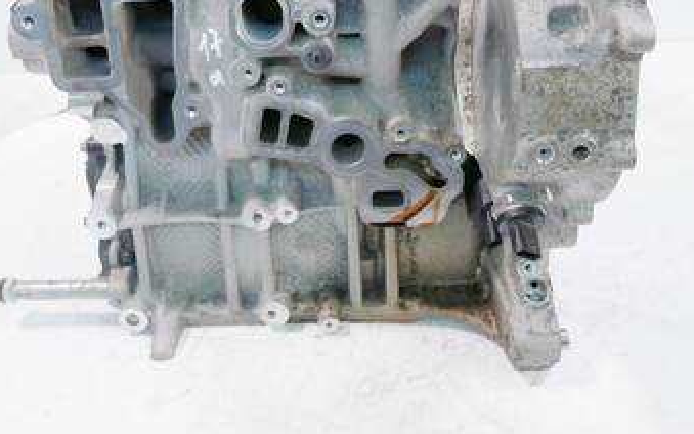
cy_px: 102
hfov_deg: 53.8
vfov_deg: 34.5
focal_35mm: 36
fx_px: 681
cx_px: 301
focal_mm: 12
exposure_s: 1/60
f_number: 3.5
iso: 320
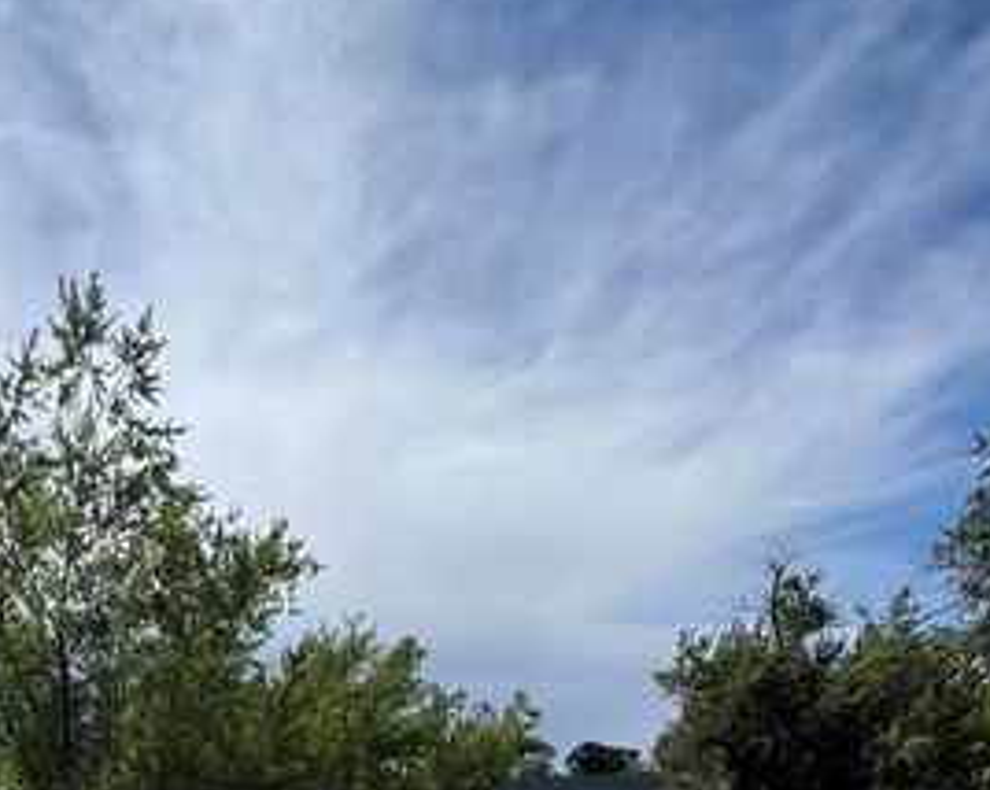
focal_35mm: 34
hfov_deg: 51.4
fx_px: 995
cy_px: 1087
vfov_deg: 30.9
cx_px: 296
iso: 50
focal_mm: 2.22
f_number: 2.2
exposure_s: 1/1748
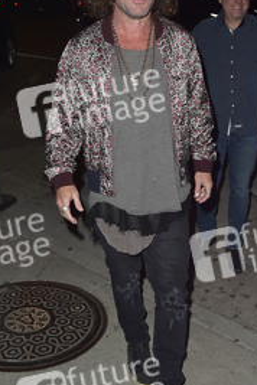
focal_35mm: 48
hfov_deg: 28.1
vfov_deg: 41.1
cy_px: 176
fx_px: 514
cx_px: 134
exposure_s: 1/250
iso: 400
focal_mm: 32
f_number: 6.3
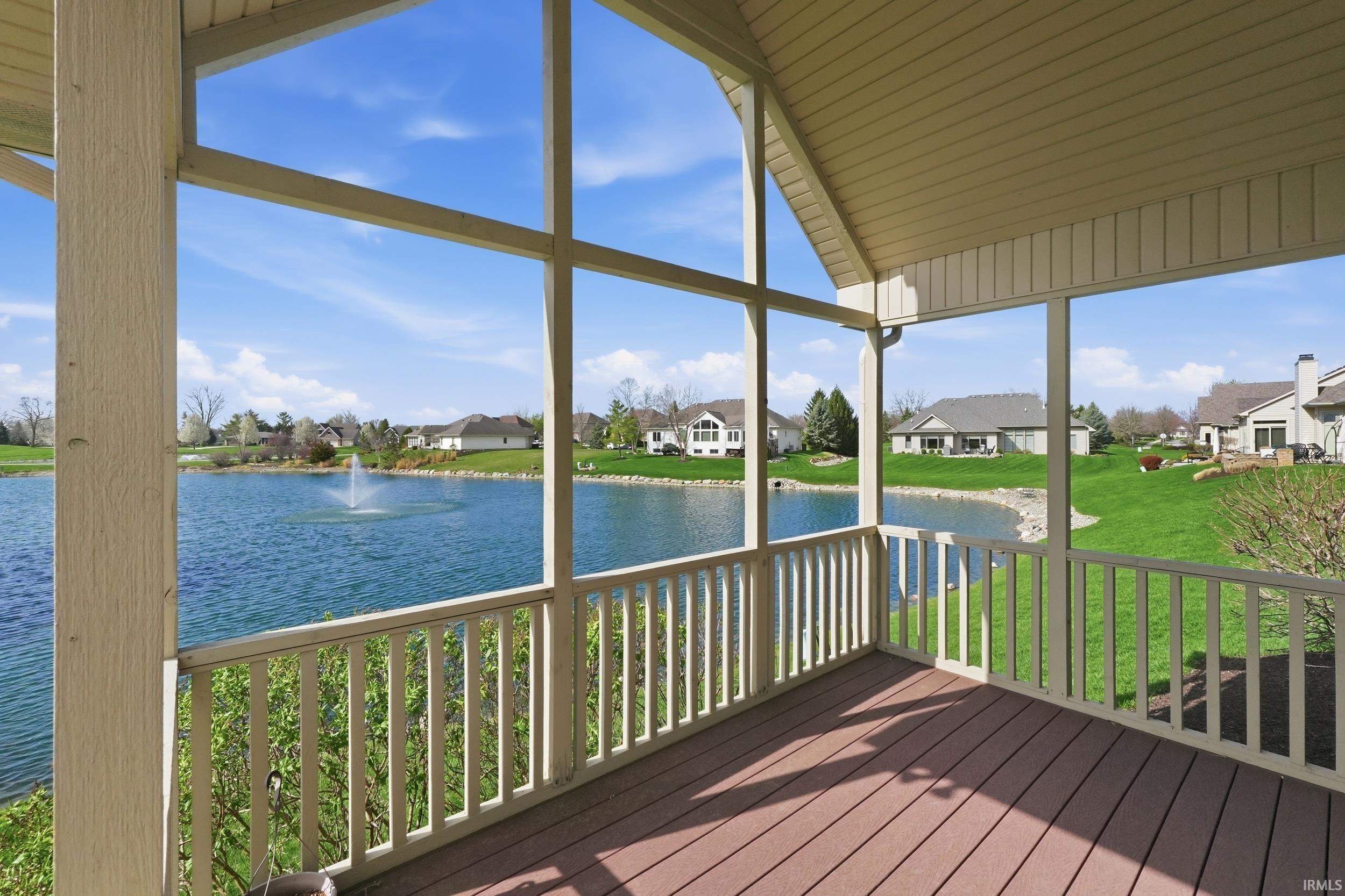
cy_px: 448
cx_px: 672
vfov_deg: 77.3
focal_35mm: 15
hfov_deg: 100.4
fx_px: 560
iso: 400
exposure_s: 1/800
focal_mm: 10
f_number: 10
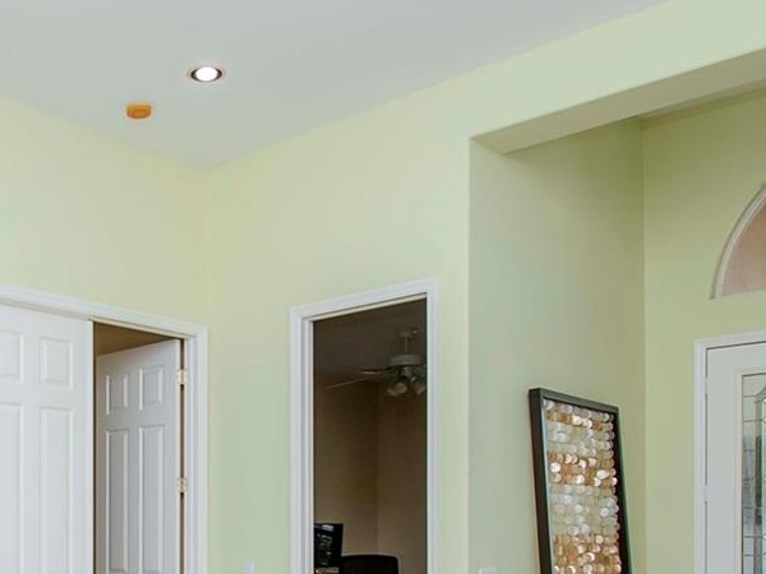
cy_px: 554
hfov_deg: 41.9
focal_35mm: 42
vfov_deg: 31.9
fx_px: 936
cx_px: 119
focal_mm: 11
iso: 800
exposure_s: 1/160
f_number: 9
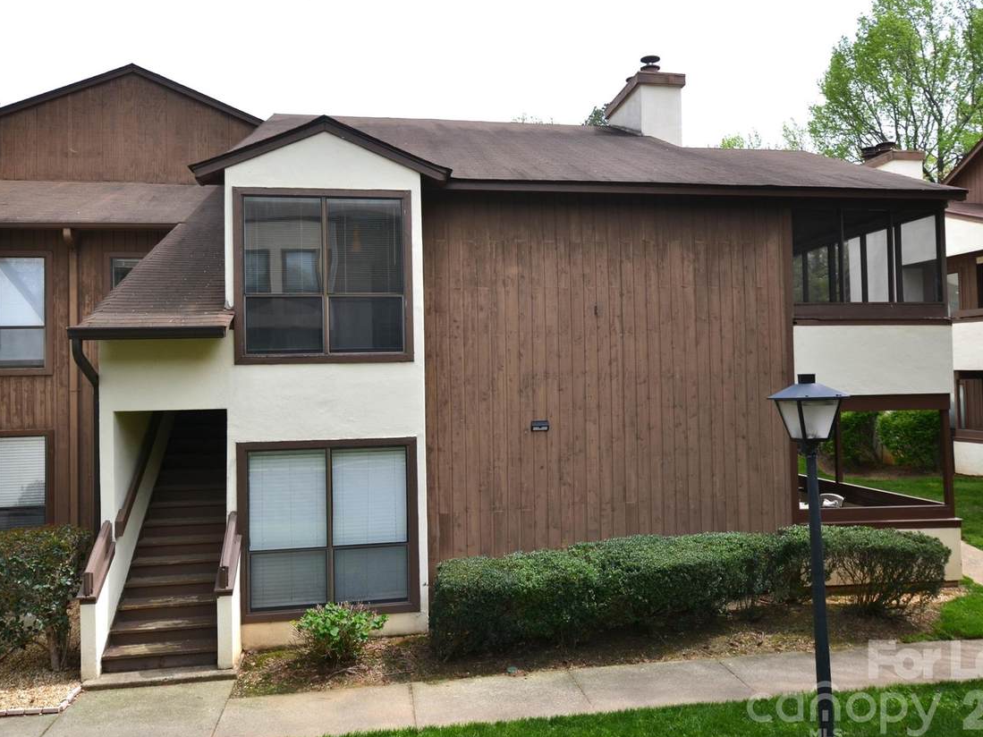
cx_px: 511
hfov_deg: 62.4
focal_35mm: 29
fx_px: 811
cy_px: 368
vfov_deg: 48.9
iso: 100
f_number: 7.1
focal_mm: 17
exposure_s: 1/200
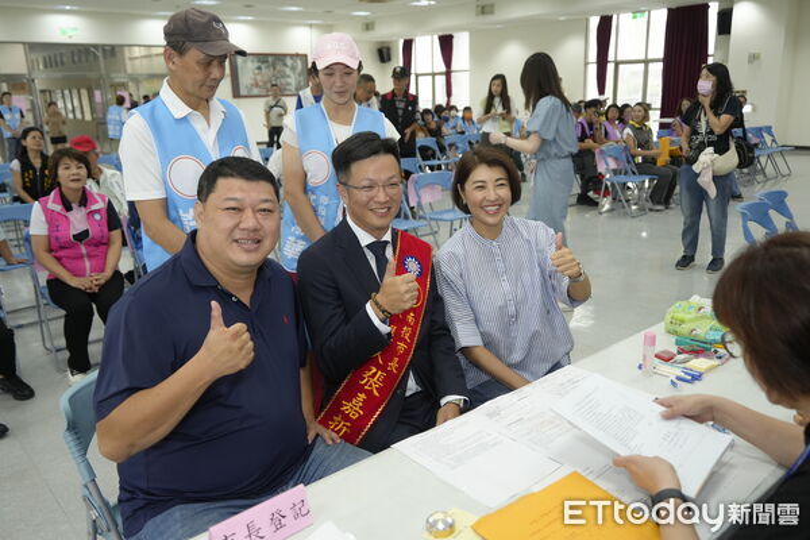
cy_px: 270
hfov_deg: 65.5
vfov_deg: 46.4
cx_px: 405
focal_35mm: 28
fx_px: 630
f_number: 4
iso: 1250
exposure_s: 1/160
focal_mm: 28
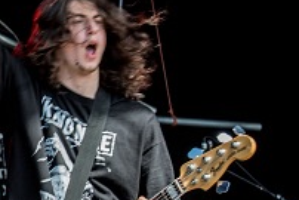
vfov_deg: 5.0
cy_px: 125
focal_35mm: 278
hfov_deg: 7.3
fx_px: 2311
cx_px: -166
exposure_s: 1/100
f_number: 5.6
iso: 80
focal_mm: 78
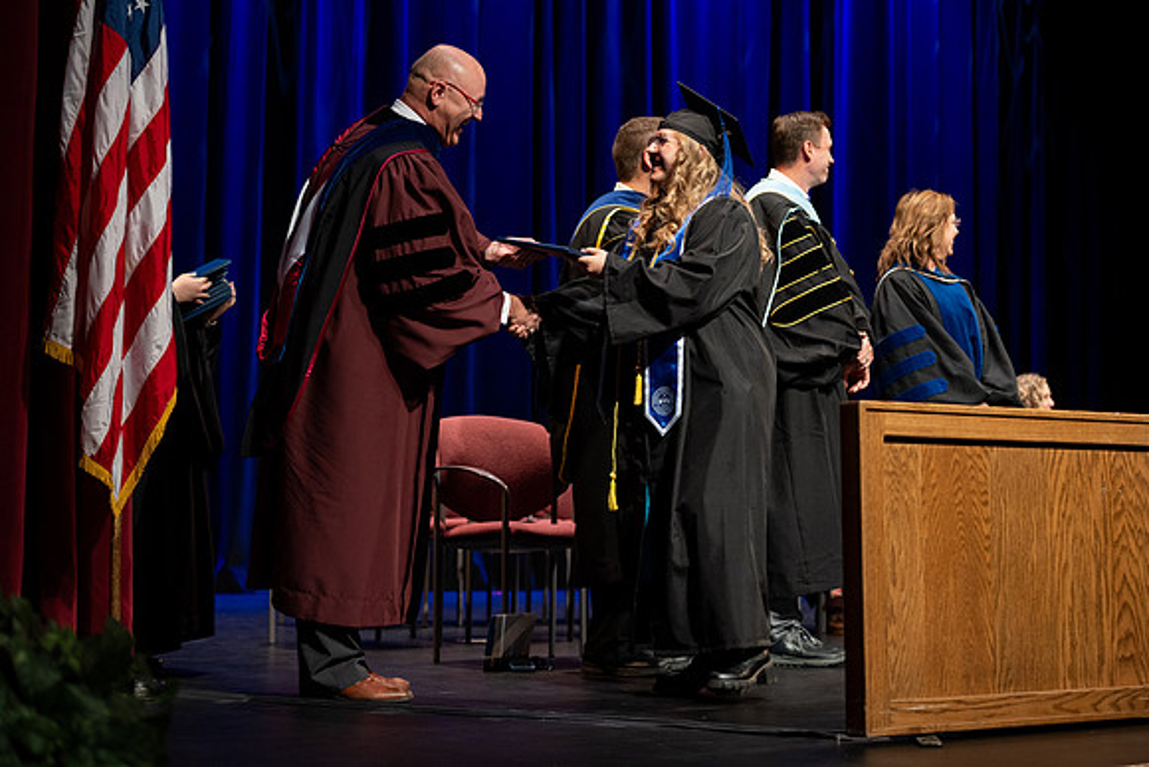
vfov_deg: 19.5
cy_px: 384
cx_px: 574
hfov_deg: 28.8
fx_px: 2235
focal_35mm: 70
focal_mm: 70
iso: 640
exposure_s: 1/250
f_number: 2.8
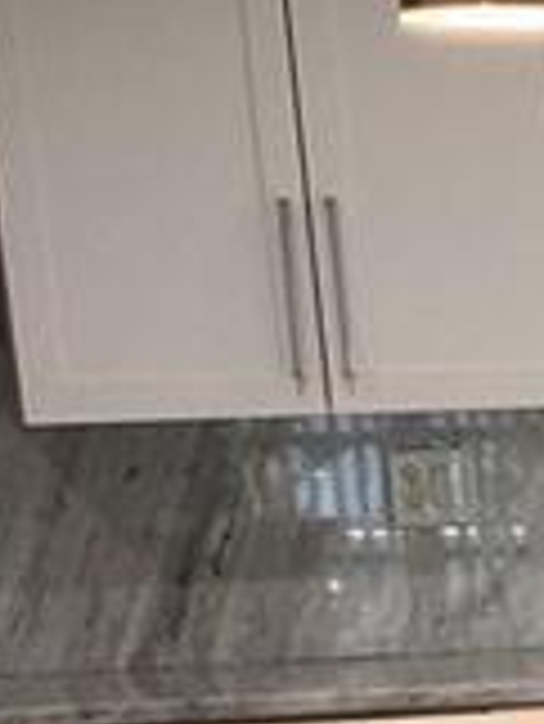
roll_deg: +0.8
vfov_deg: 9.3
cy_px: 1619
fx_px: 4060
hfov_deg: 7.0
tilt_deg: -17.3
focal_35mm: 194
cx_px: 1533
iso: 80
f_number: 1.8
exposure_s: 1/120
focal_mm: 4.25
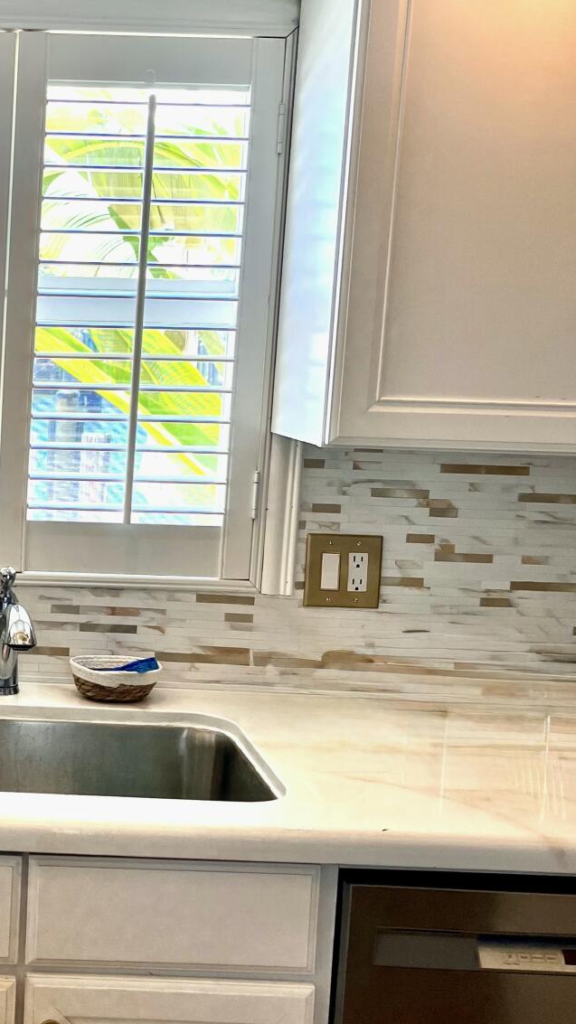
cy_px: 488
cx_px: -80
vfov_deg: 41.3
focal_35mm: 50
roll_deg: -1.8
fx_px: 1358
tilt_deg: -7.1
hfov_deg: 22.4
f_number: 1.6
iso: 40
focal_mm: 5.1
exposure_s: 1/120
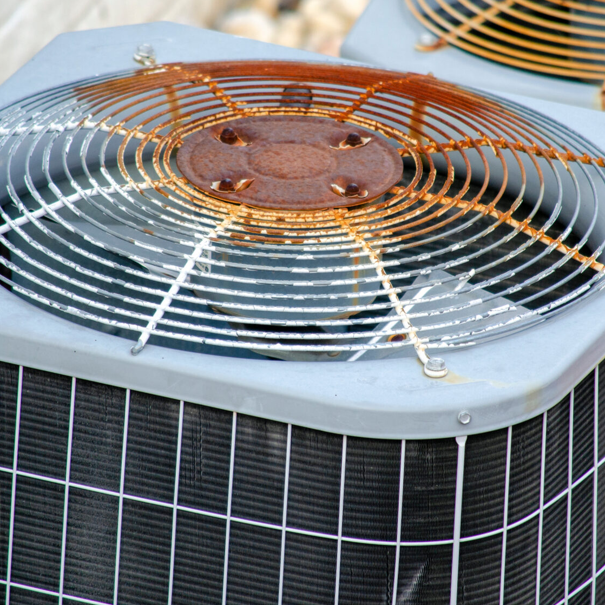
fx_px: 13822
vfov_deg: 2.5
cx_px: 310
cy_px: 281
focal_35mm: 699
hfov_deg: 2.5
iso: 400
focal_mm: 300
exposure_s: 1/320
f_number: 5.6
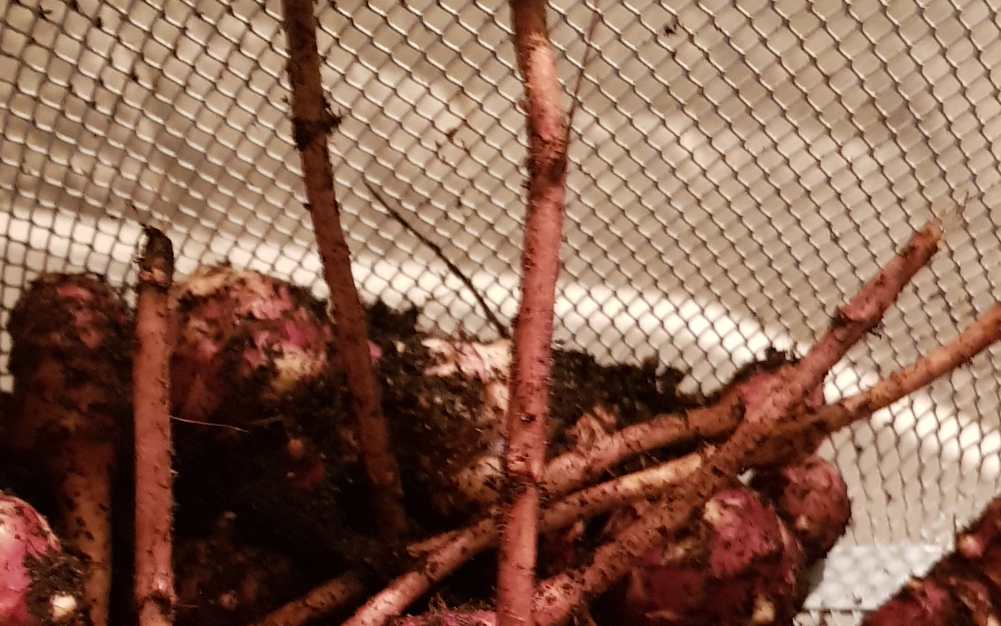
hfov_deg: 29.7
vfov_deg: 17.9
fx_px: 1883
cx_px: 433
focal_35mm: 69
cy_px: 769
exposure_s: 1/10
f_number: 1.7
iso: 320
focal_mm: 4.2
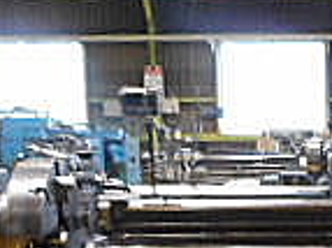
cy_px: 341
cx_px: 385
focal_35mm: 112
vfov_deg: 12.7
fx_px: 1073
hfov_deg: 16.9
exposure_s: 1/13
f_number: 3.7
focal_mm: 4.5
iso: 400
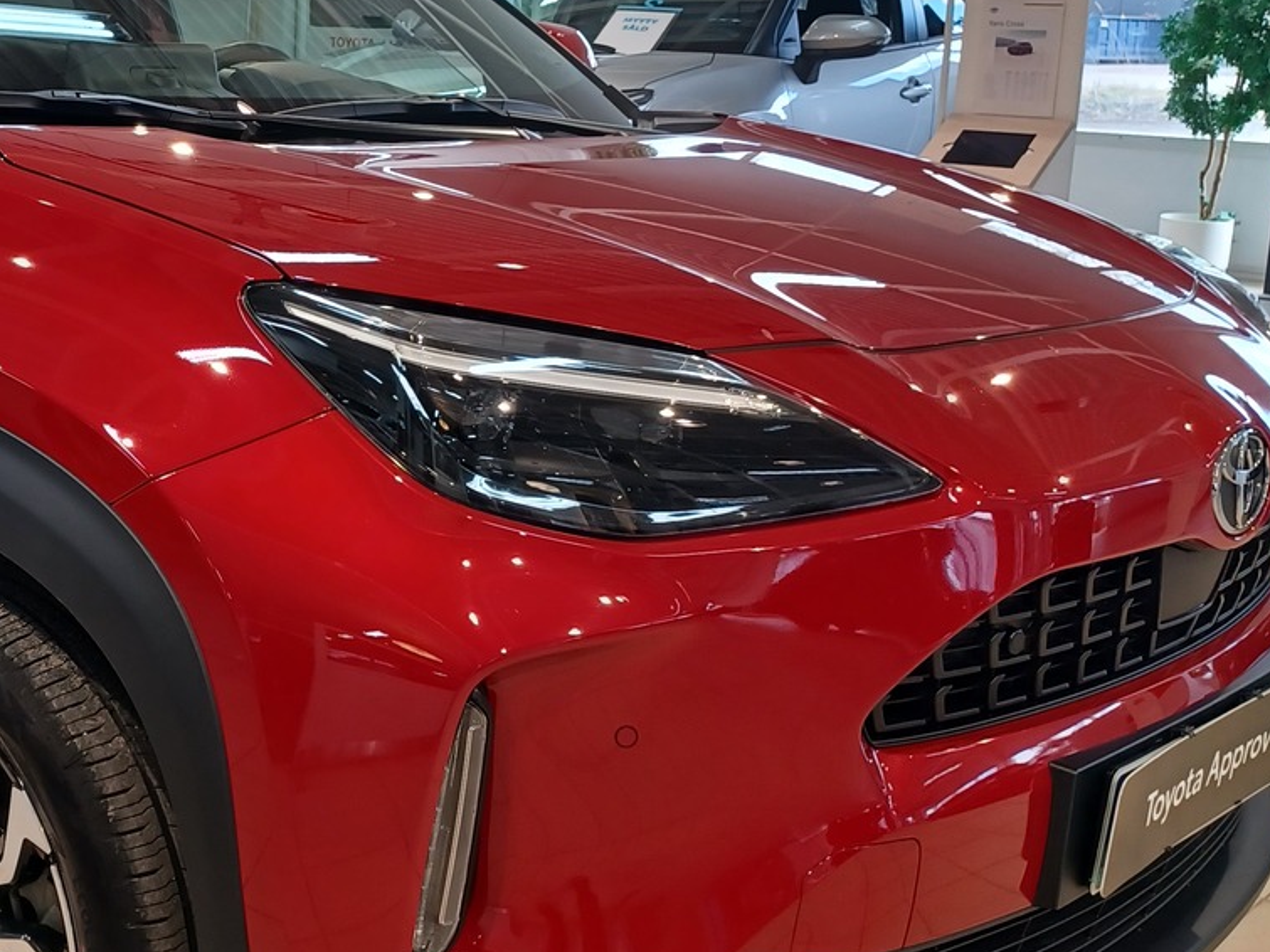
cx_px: 187
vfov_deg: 27.5
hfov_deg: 34.6
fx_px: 1944
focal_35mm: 53
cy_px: 394
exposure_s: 1/50
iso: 80
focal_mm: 4.6
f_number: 1.8
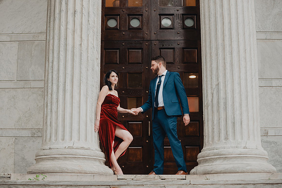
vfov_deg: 18.2
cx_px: 140
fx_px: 589
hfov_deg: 26.9
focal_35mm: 75
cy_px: 92
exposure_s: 1/1000
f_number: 2.8
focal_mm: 70
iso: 800
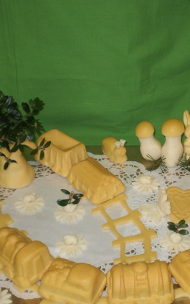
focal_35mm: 74
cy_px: 168
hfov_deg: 17.4
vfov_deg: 27.8
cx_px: 158
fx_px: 613
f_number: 3.5
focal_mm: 7.4
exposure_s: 1/40
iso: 100
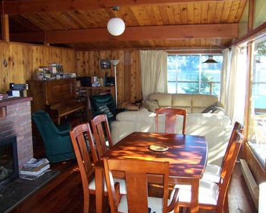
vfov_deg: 42.2
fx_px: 275
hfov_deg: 51.5
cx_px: 125
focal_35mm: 35
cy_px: 107
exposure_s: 1/60
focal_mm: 5.5
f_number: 2.8
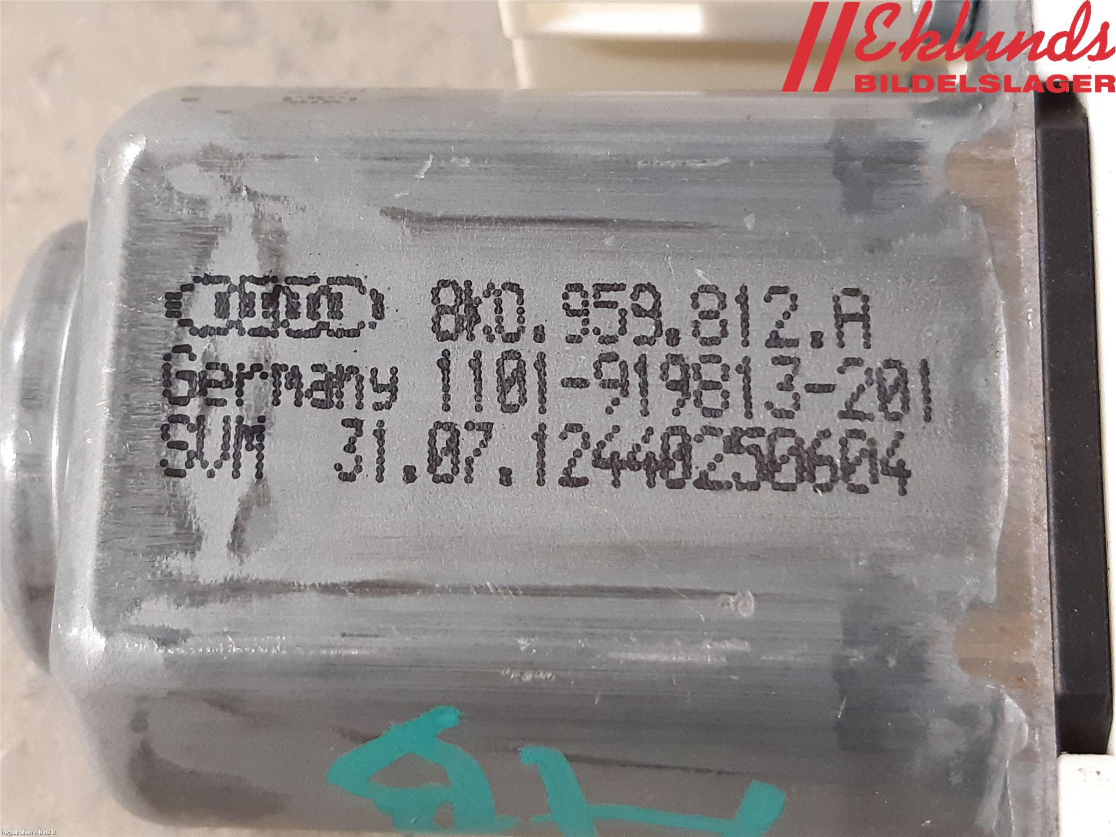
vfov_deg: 53.1
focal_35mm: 26
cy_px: 418
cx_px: 558
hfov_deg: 67.3
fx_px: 838
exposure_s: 1/25
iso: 320
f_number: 1.7
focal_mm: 3.93
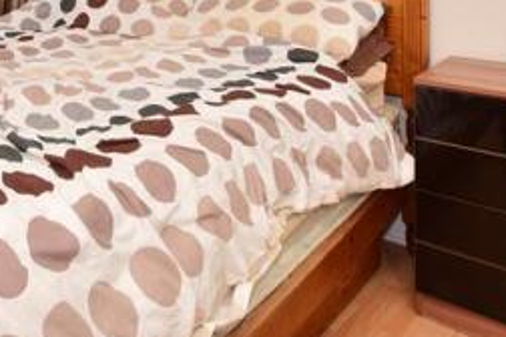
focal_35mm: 39
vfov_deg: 29.1
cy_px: -77
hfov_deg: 44.3
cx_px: 34
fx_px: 548
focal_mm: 10
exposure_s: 1/200
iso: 200
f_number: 9
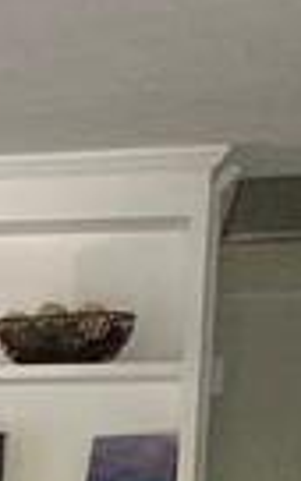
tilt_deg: -6.1
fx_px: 2730
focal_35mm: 208
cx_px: -1023
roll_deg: -0.7
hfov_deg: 5.3
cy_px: 859
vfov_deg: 9.6
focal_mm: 4.25
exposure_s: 1/31
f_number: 1.8
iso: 400
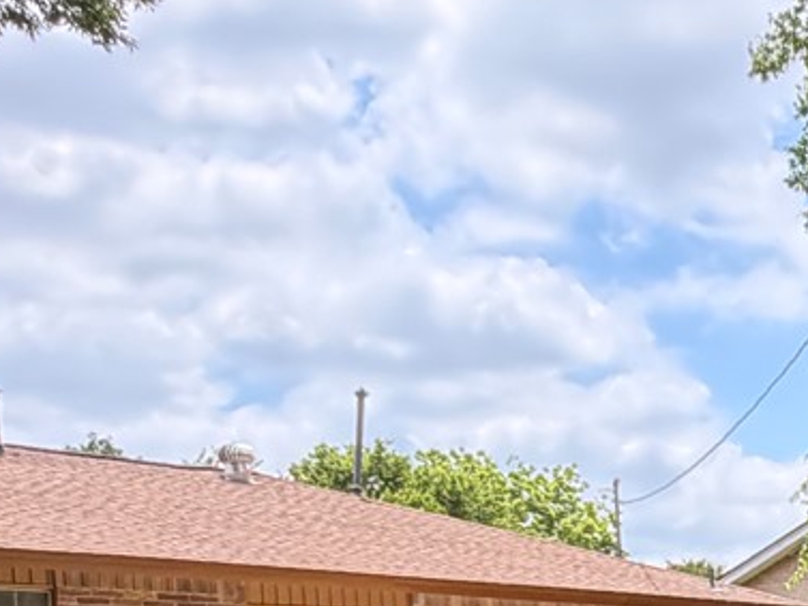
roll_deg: +1.6
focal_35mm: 76
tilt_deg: -5.6
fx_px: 1775
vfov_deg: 17.3
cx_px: 999
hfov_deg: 23.2
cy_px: 942
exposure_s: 1/502
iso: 40
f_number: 2.2
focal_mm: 2.22
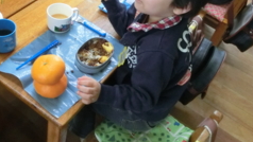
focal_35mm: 44
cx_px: 105
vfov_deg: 26.9
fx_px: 295
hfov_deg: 46.2
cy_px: 41
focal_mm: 4.24
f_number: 3
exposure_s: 1/125
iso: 800
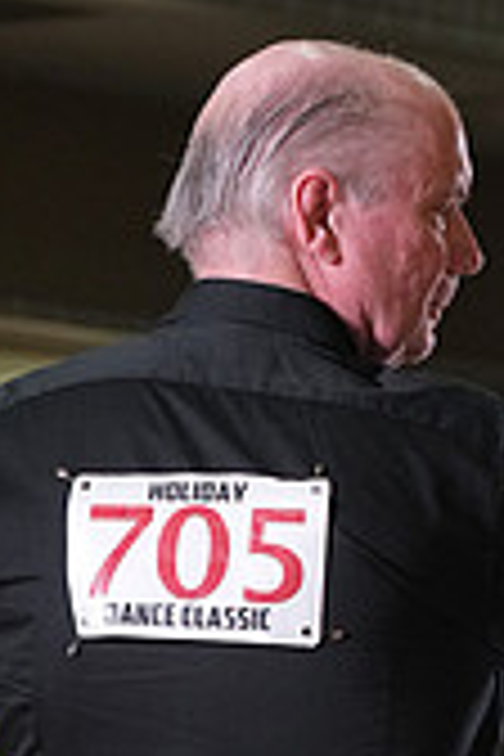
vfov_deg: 5.9
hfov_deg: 4.0
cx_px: 452
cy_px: 1256
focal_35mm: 346
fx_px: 7265
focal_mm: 100
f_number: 5.6
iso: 2500
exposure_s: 1/200
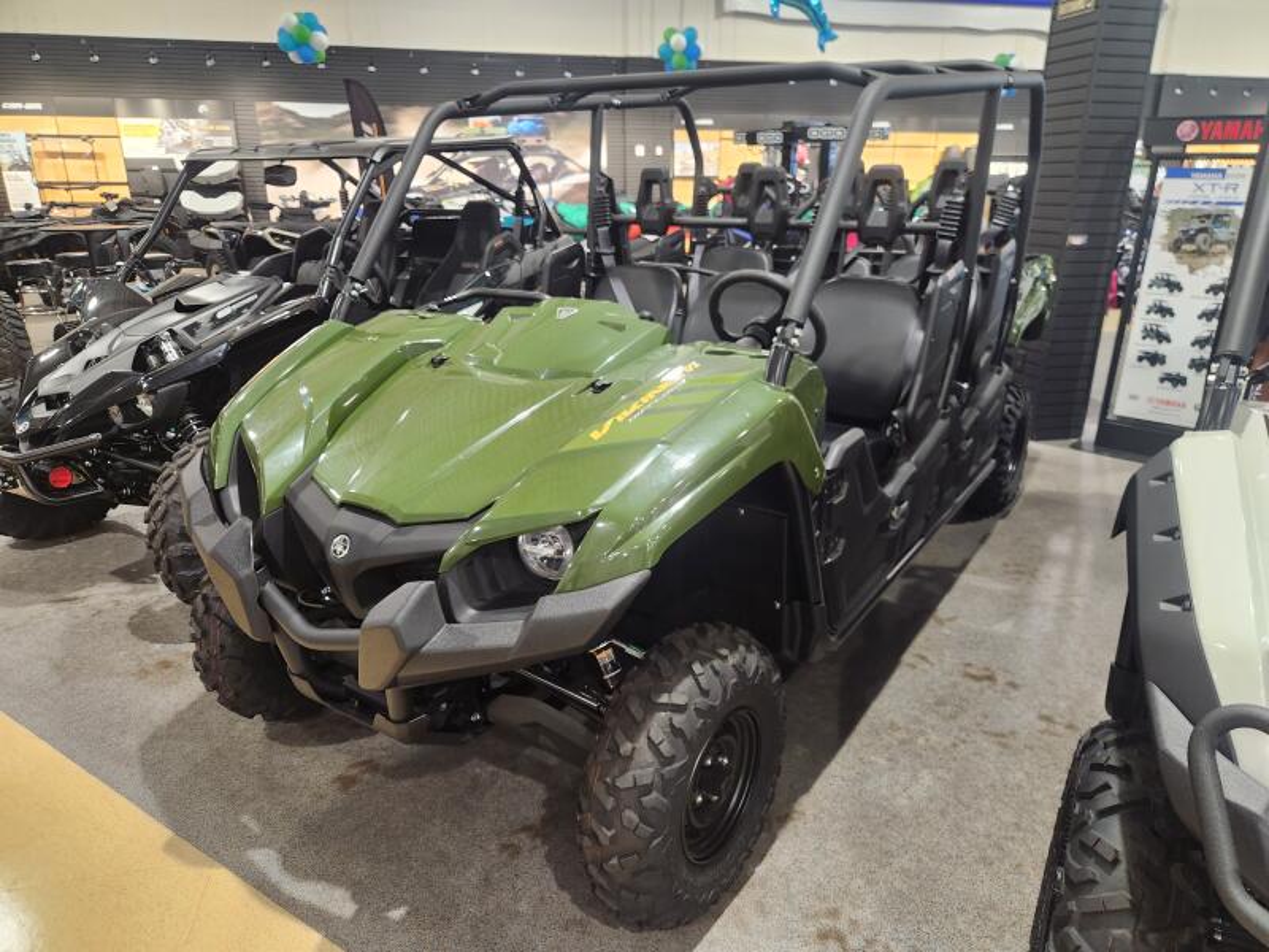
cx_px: 634
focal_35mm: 23
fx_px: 843
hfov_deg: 73.9
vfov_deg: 58.9
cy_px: 476
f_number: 1.8
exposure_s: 1/120
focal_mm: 5.4
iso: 400
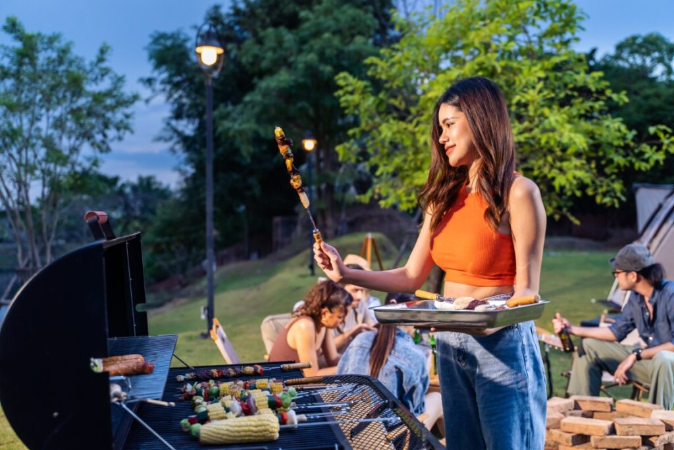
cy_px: 225
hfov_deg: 46.4
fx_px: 786
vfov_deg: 31.9
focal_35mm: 42
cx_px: 337
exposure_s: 1/250
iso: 640
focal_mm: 42
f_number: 2.8
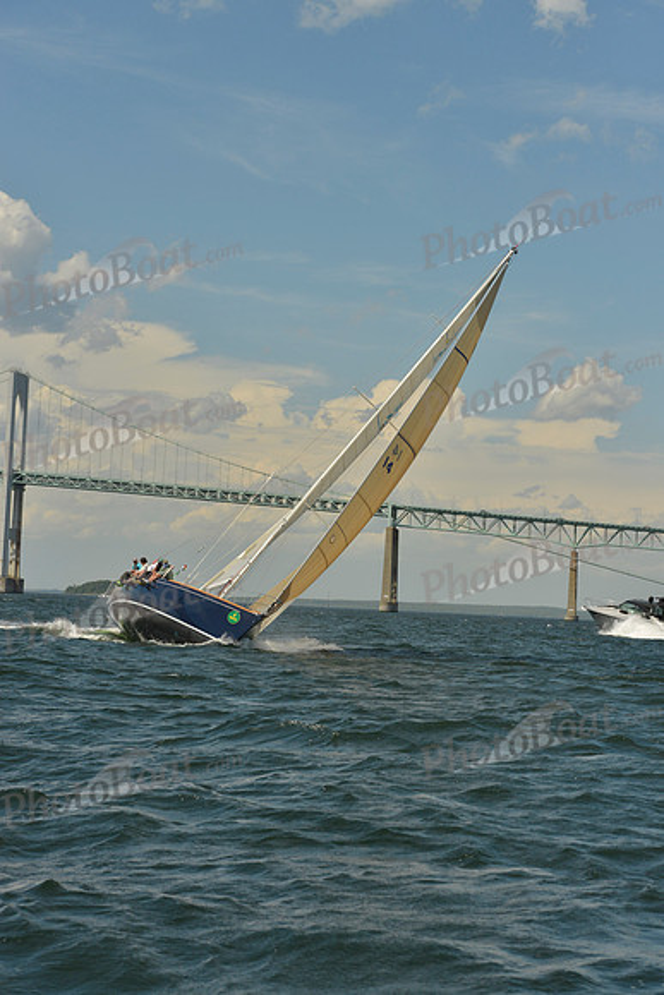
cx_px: 332
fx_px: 1935
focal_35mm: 70
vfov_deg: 28.8
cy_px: 498
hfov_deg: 19.5
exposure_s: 1/1600
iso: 280
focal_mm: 70
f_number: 9
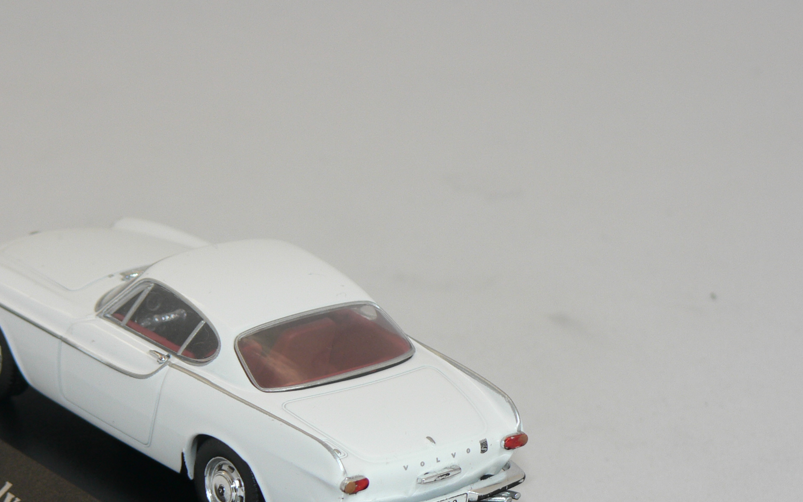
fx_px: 3808
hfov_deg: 12.0
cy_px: 394
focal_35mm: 174
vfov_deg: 7.5
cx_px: 263
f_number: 3.2
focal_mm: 19.9
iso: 80
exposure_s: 1/60
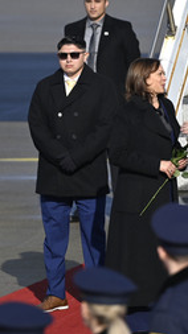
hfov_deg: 3.2
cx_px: 182
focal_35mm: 373
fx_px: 3311
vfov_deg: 5.8
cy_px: 166
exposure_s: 1/4000
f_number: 2.8
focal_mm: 200
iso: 64
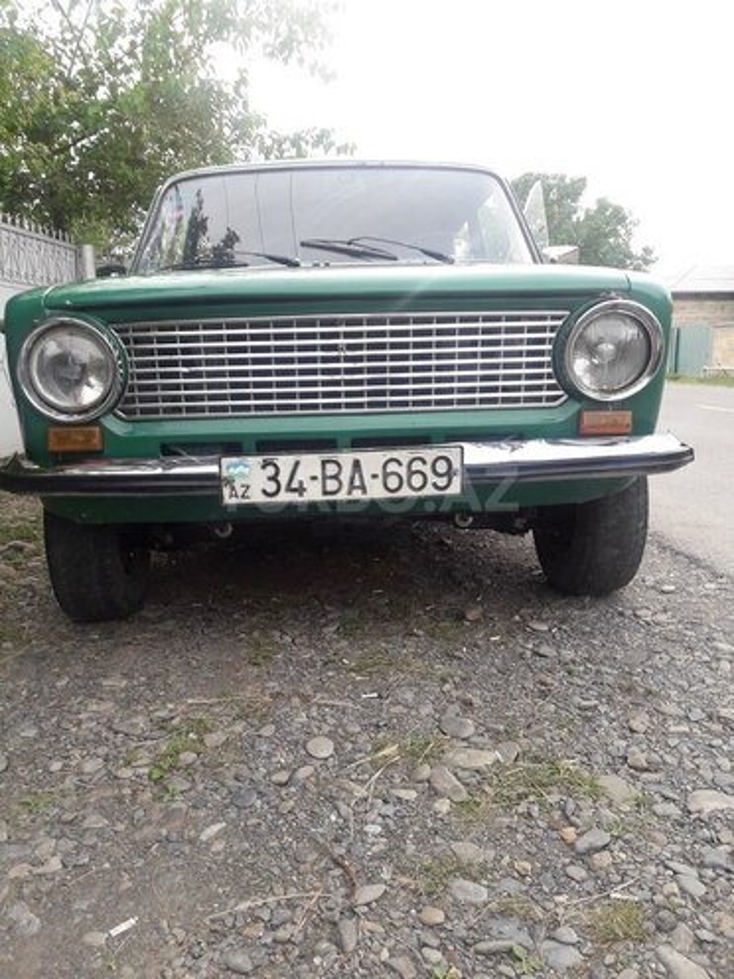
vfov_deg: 63.4
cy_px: 490
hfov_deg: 49.7
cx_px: 367
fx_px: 792
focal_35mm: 28
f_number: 1.9
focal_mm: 3.7
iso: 40
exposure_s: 1/307
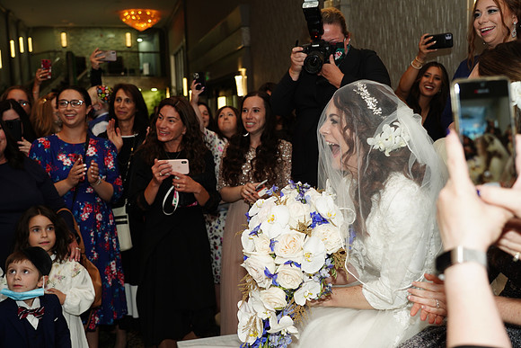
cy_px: 174
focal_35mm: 37
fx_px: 536
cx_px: 260
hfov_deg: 51.9
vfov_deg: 36.0
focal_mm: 37
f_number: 4.5
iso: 640
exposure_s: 1/80
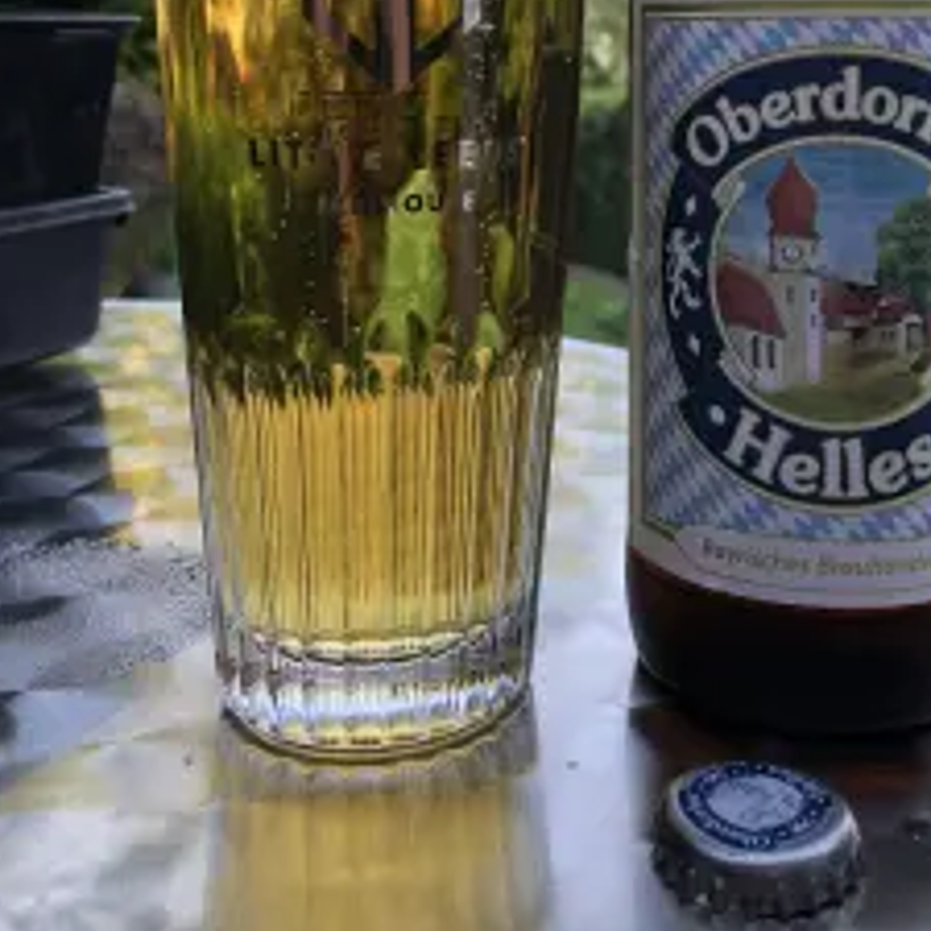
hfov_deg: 38.1
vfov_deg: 36.3
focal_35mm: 44
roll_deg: -0.1
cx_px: 588
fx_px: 1339
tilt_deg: -3.5
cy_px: 116
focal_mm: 3.99
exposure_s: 1/120
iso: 25
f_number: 1.8
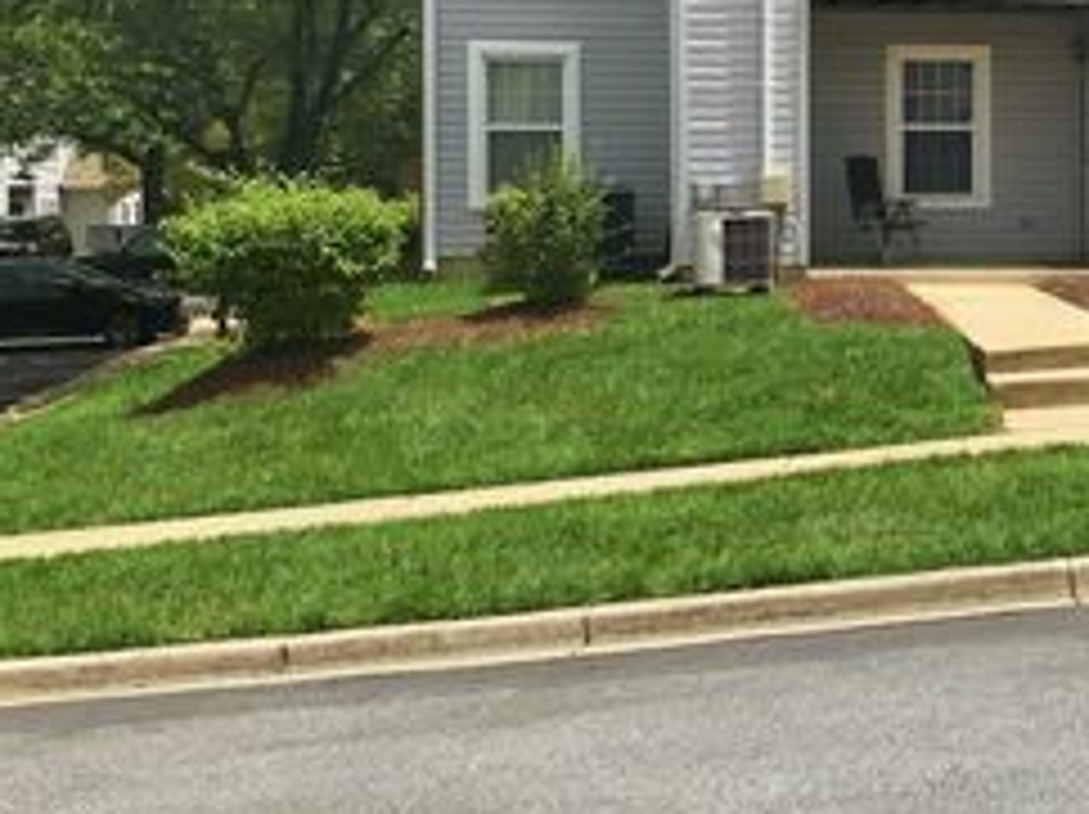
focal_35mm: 60
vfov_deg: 24.0
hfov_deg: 30.4
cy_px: 169
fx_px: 1886
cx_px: 1030
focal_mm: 3
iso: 20
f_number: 1.8
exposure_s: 1/2427
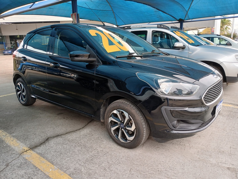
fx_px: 179
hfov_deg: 67.3
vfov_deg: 53.1
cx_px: 119
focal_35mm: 26
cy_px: 90
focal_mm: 3.98
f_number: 1.8
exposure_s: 1/60
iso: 40
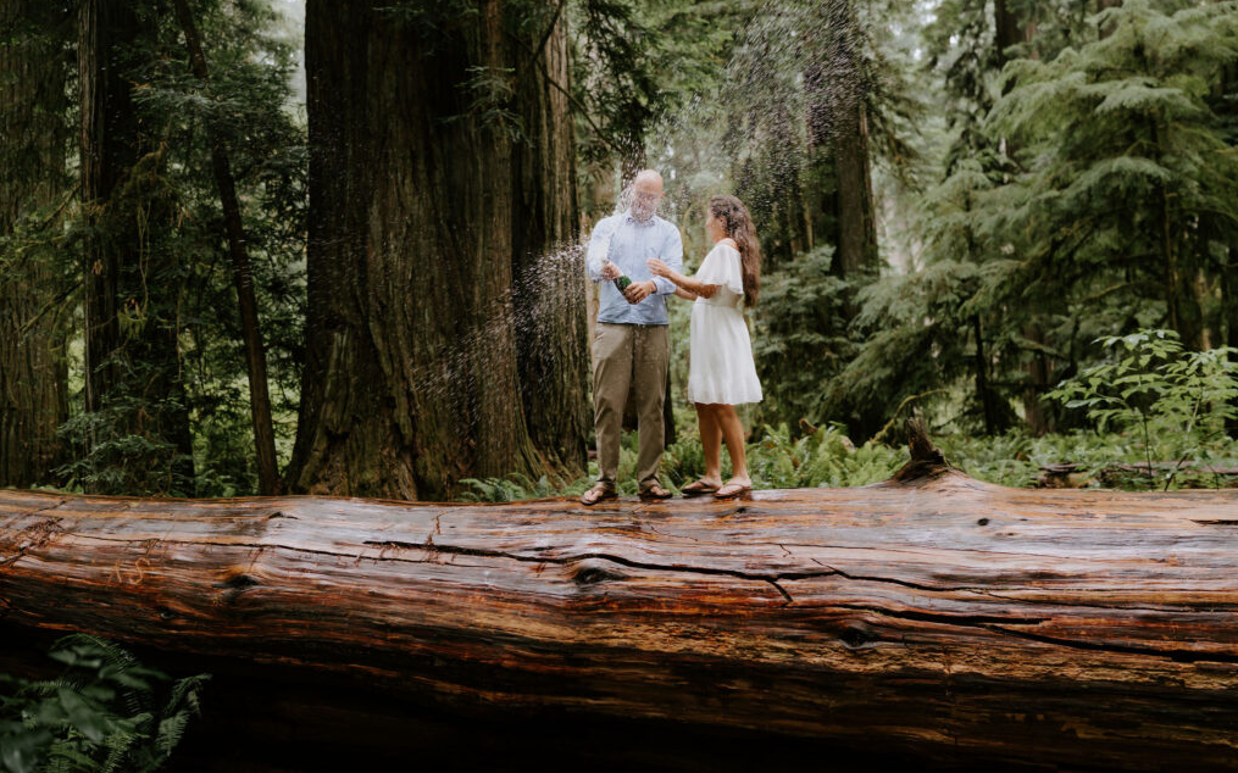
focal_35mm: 36
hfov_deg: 54.0
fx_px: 1214
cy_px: 399
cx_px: 623
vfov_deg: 35.3
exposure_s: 1/200
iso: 500
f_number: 1.8
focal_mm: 35
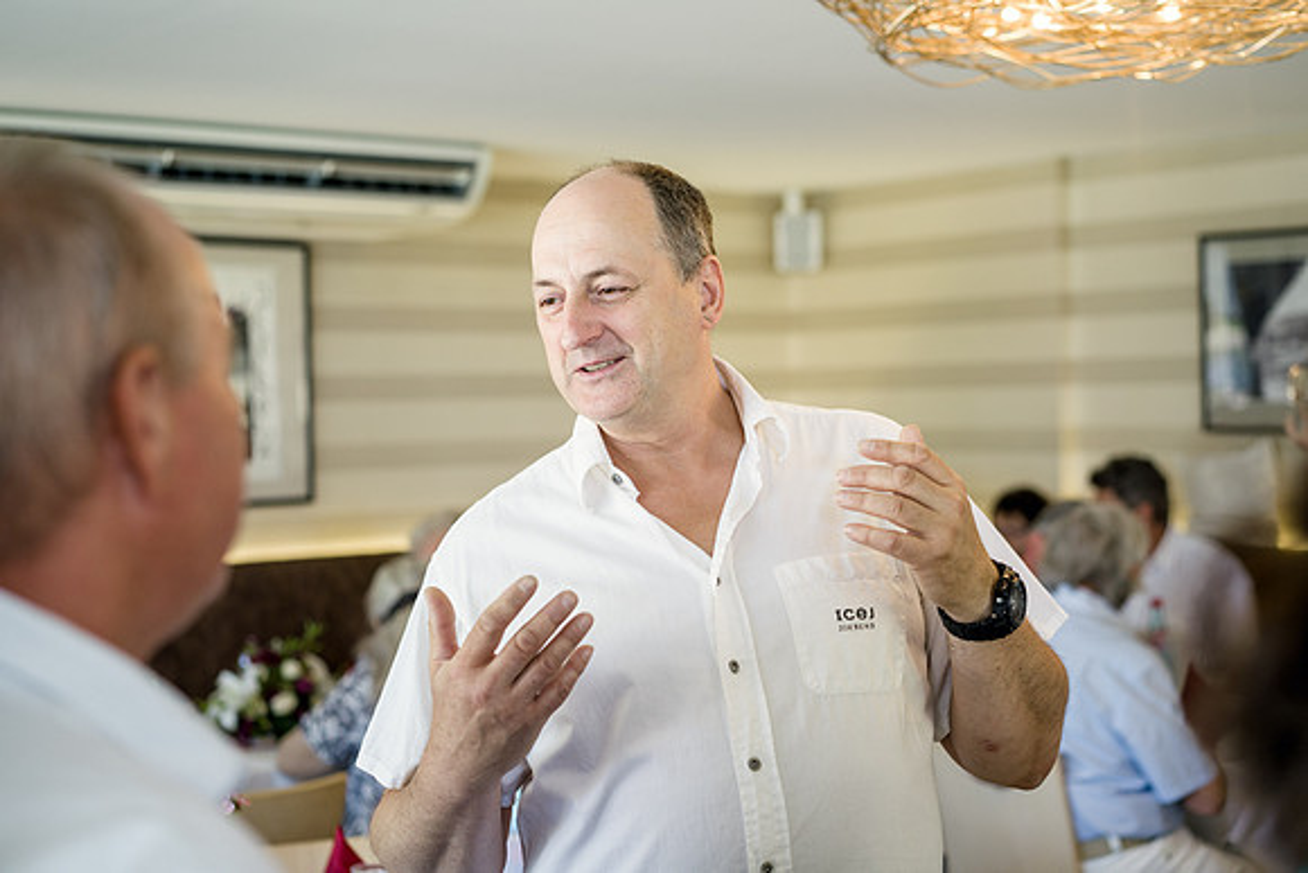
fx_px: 1999
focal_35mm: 55
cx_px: 654
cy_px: 436
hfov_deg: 36.2
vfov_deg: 24.6
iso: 800
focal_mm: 55
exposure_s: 1/100
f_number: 2.8
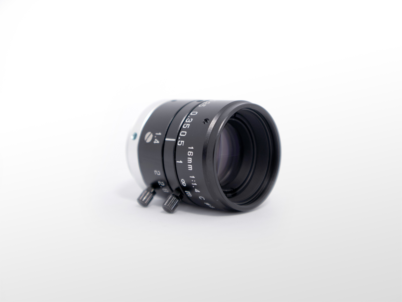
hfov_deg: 63.4
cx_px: 201
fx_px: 325
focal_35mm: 28
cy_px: 151
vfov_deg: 49.7
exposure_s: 1/60
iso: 25
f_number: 1.8
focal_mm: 3.99
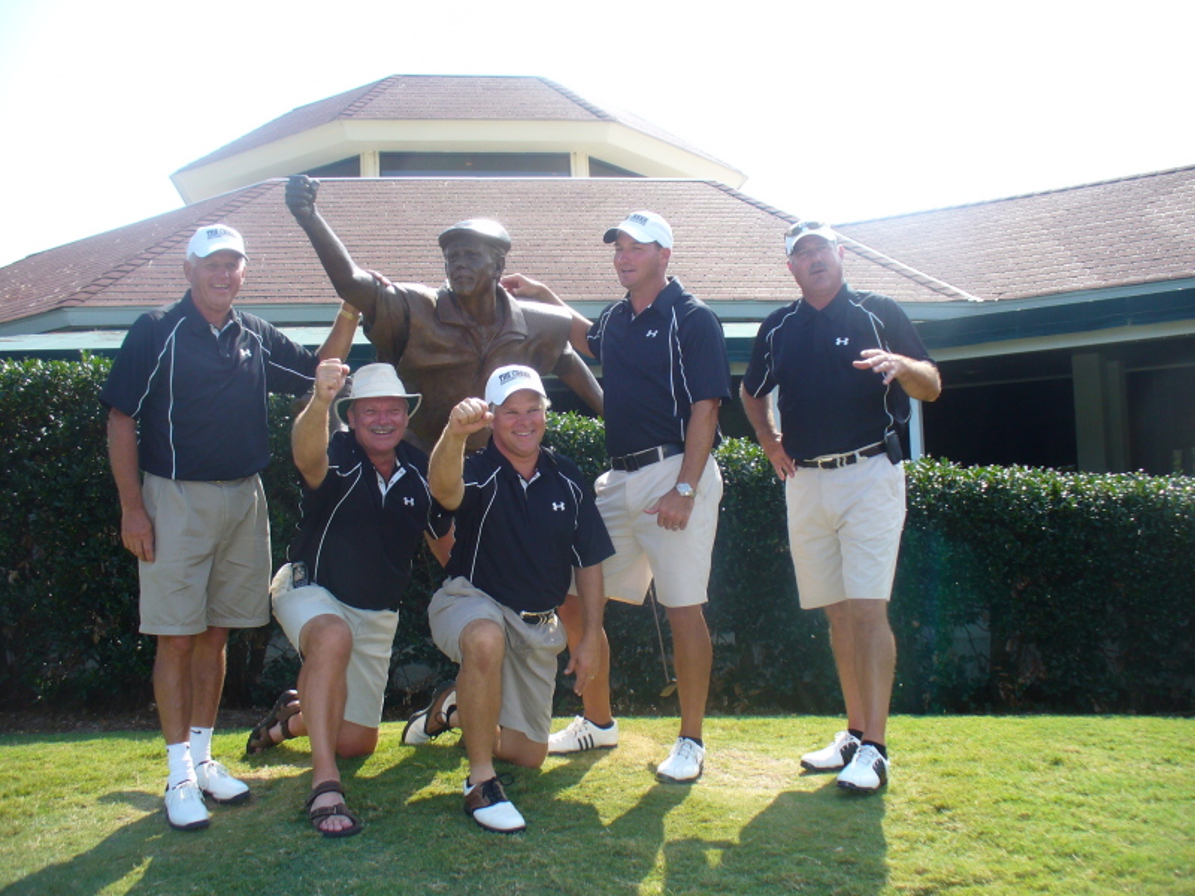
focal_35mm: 37
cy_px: 448
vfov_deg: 38.7
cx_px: 598
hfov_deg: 50.1
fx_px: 1277
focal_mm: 6.1
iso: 80
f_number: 2.8
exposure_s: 1/500
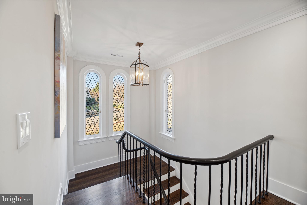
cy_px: 102
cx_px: 154
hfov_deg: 104.2
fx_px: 119
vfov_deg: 81.2
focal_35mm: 14
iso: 200
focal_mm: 14
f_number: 9
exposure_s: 1/15
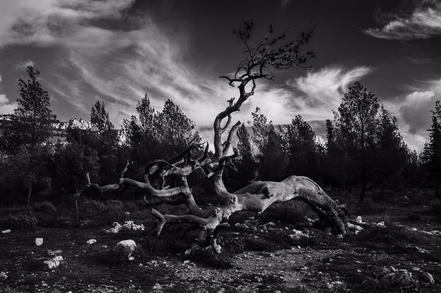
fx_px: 428
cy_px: 146
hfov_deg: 54.5
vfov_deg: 37.8
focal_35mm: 35
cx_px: 220
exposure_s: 1/640
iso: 200
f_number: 5.6
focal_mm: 35
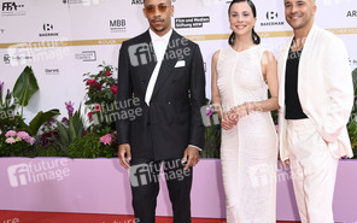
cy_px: 142
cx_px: 248
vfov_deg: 21.9
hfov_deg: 34.1
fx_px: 574
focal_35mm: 59
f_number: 6.3
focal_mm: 38
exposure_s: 1/250
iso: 500
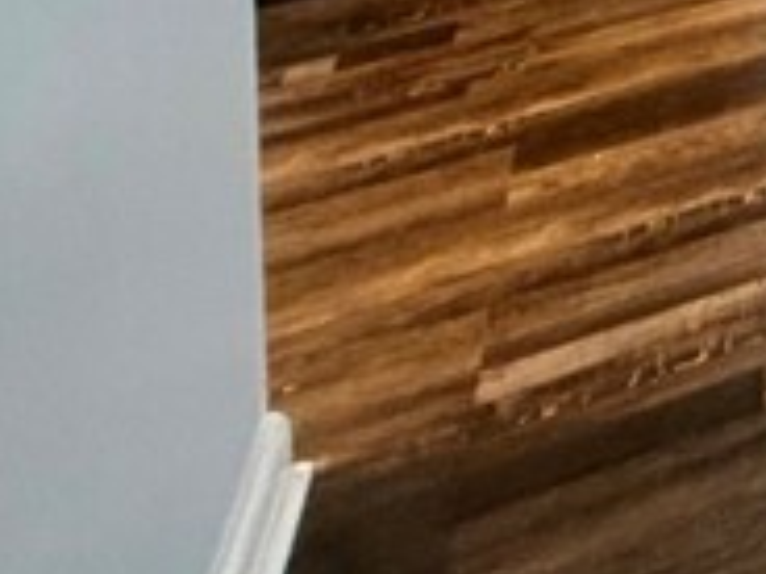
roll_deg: -0.8
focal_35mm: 78
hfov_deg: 13.0
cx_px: 2090
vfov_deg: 13.6
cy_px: -811
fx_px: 1726
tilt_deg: -2.5
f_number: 2.2
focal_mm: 2.22
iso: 200
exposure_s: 1/60
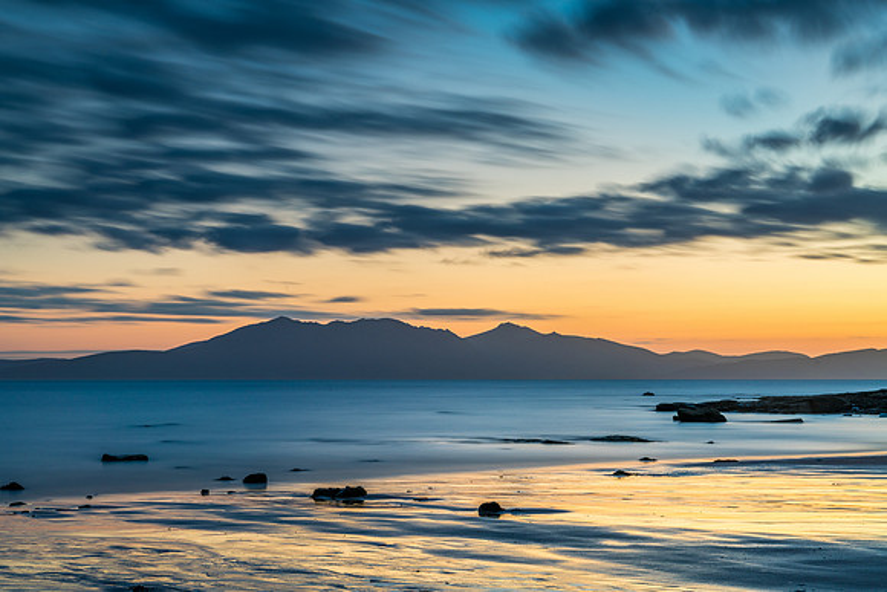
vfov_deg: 21.7
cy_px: 296
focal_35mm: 63
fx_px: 1543
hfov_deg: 32.1
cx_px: 444
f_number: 16
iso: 64
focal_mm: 62
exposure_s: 201
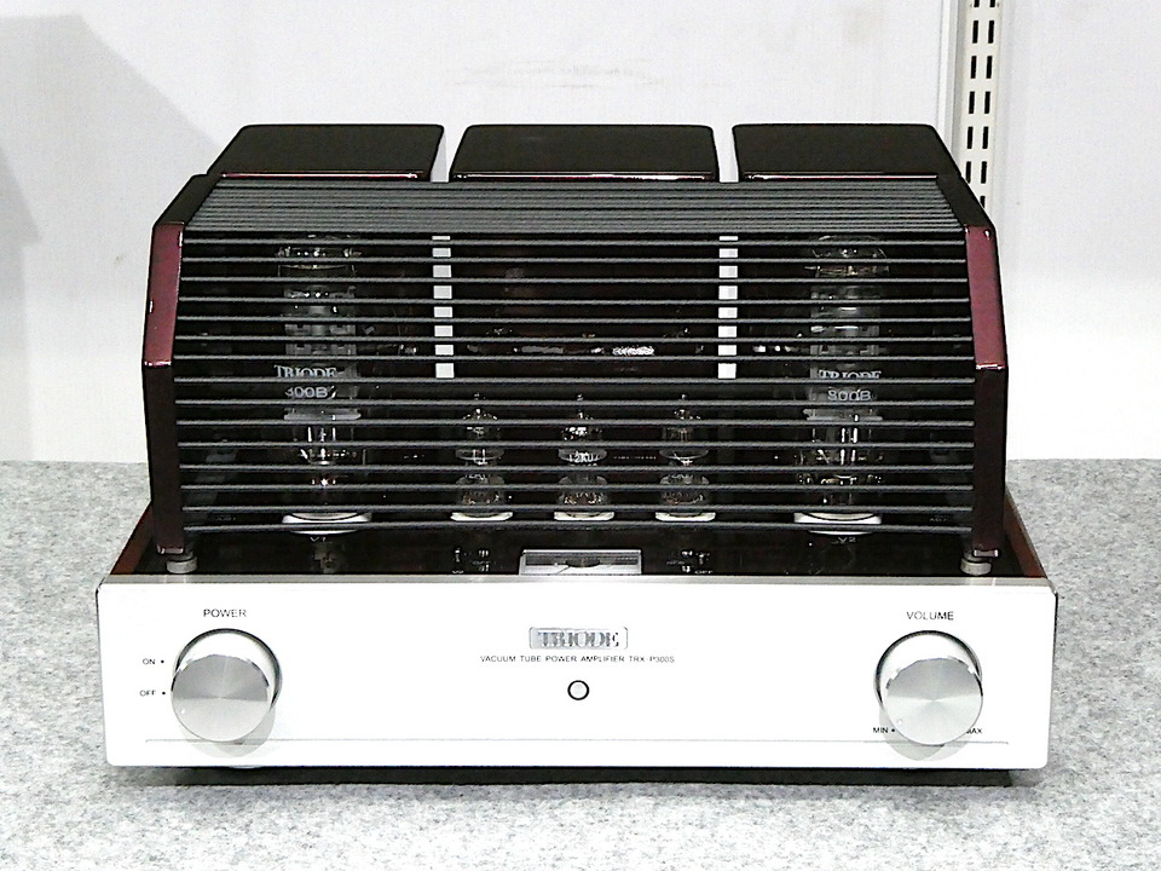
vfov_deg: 21.0
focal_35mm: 70
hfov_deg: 27.8
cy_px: 436
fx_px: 2348
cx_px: 580
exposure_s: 1/20
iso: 1600
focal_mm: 12.5
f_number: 8
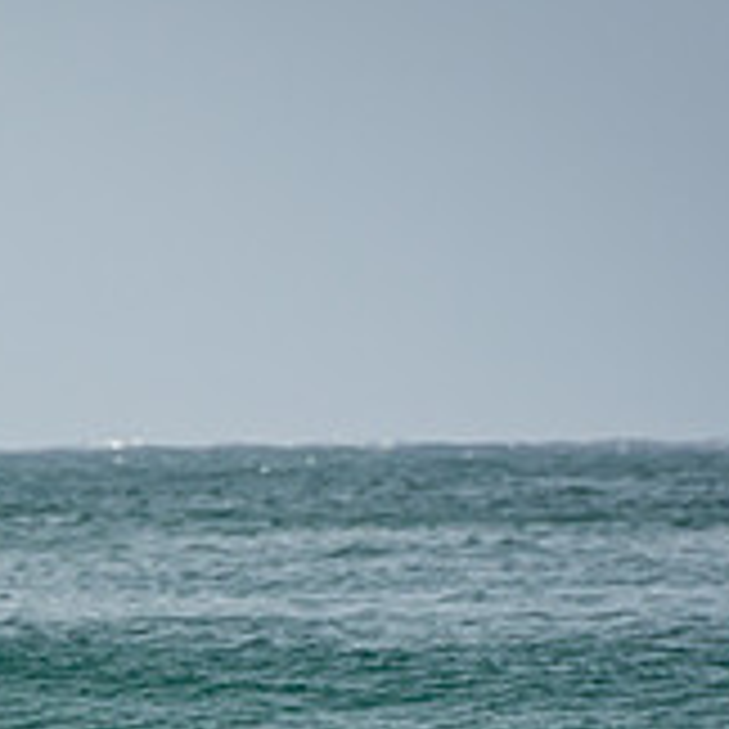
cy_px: 749
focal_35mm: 914
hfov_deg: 1.9
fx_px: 21777
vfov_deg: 1.9
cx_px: -310
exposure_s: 1/1000
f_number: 5.6
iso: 200
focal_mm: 200
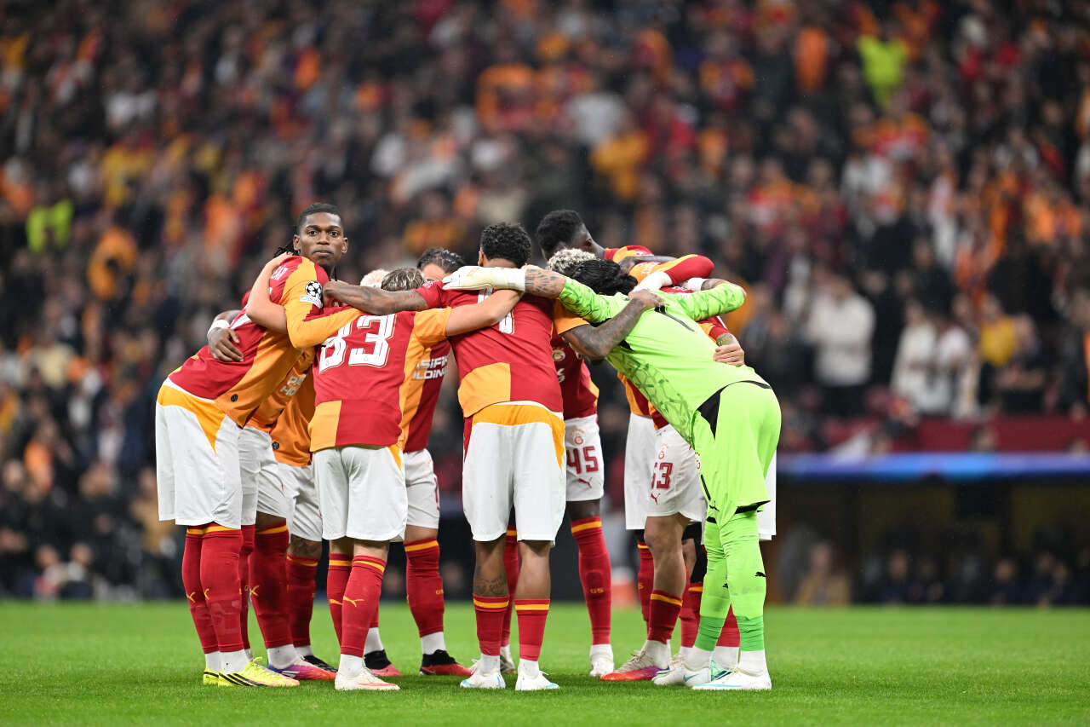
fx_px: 12109
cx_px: 545
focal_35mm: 400
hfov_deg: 5.2
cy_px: 364
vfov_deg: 3.4
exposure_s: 1/1600
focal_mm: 400
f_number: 2.8
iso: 2000
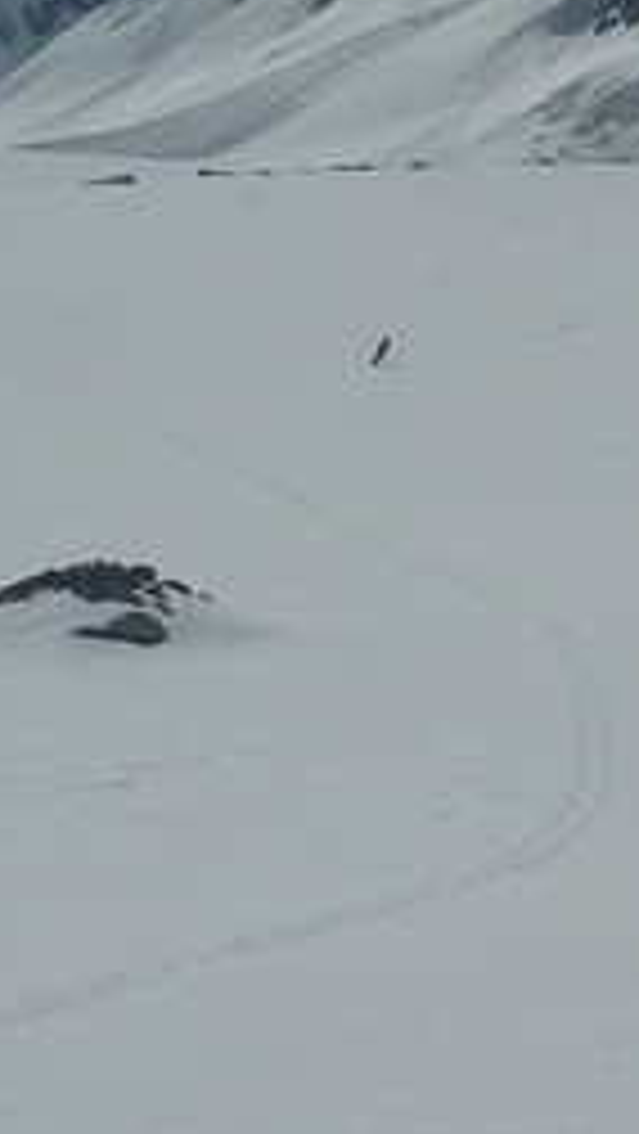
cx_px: 990
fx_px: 4061
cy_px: -162
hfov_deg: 8.8
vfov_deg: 15.4
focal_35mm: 135
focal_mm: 4.9
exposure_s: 1/640
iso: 80
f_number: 10
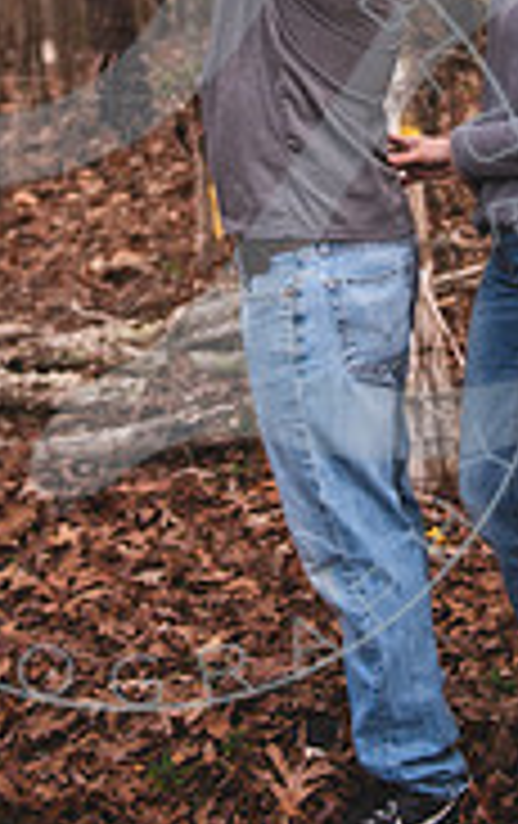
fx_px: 1912
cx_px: 338
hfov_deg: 15.4
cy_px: -50
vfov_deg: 23.1
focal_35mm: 85
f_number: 2.8
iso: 100
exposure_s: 1/250
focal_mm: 34
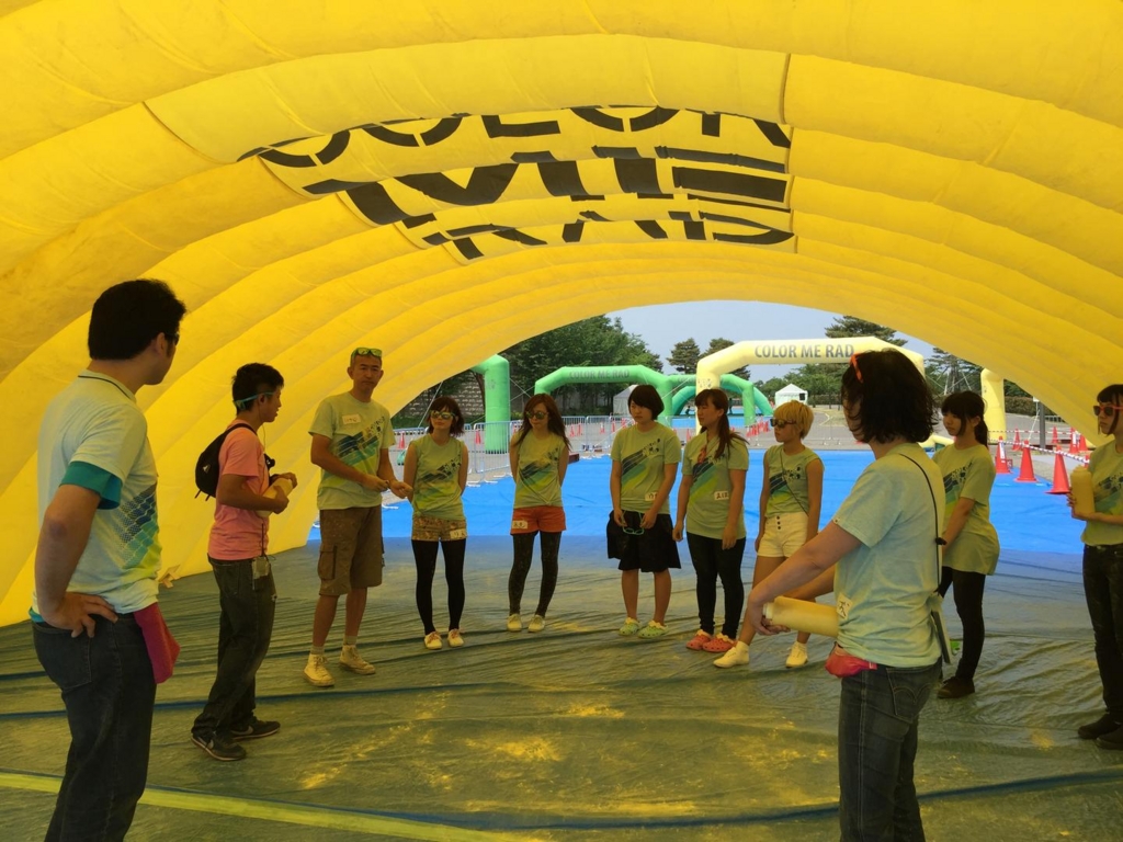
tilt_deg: +1.6
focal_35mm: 29
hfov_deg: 61.7
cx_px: 562
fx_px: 941
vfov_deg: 48.2
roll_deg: -1.1
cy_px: 421
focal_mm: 4.15
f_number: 2.2
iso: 32
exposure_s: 1/1276
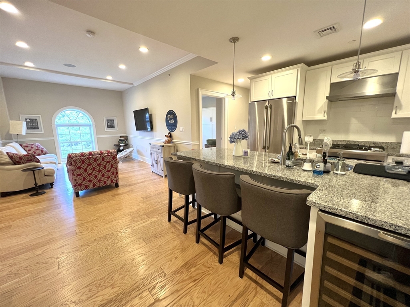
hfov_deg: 106.2
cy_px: 154
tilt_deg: -10.5
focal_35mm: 13
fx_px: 154
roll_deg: +0.5
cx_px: 205
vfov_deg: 89.9
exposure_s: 1/60
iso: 160
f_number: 1.8
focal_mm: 1.57
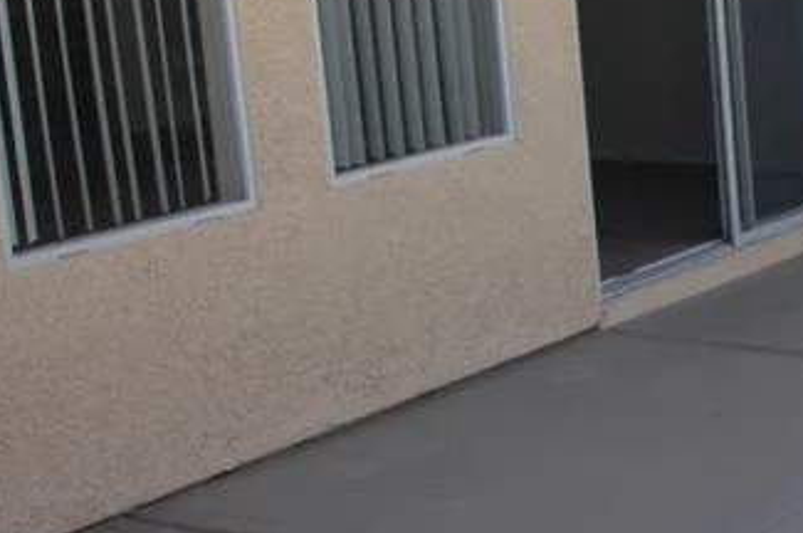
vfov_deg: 16.0
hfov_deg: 21.5
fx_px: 1894
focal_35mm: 85
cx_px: 1057
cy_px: 170
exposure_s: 1/200
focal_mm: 18
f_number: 7.1
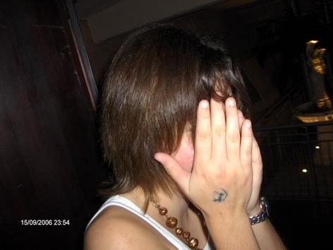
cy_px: 125
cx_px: 166
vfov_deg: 40.7
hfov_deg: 52.6
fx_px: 337
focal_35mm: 35
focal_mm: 5.8
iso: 100
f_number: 2.6
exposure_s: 1/60
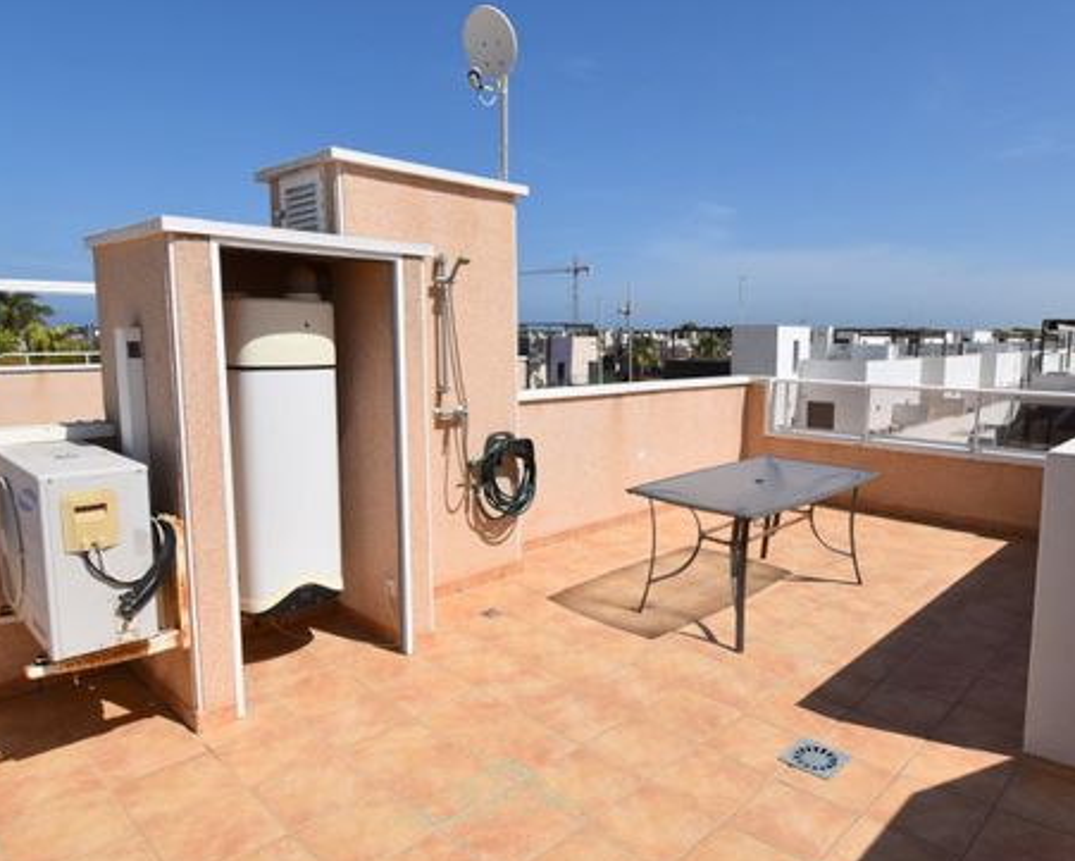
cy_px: 422
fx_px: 700
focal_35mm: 22
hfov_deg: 74.5
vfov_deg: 63.1
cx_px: 623
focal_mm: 10
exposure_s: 1/400
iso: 100
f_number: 10
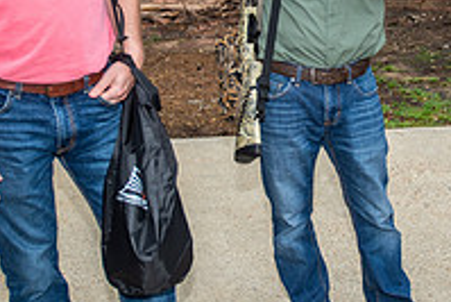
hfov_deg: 31.1
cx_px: 310
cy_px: 34
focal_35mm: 64
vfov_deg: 20.9
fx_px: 802
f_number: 2.8
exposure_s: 1/2500
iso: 400
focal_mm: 22
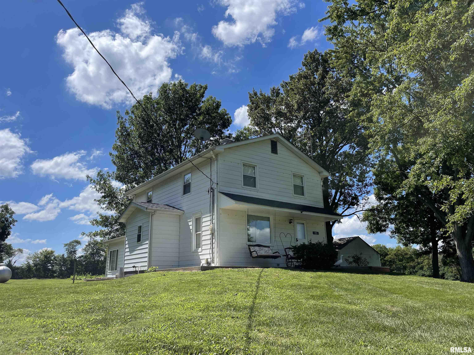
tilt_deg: +15.9
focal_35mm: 26
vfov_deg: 53.1
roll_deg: +1.3
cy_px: 178
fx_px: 356
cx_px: 237
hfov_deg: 67.3
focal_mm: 5.1
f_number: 1.6
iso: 32
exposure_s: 1/4902
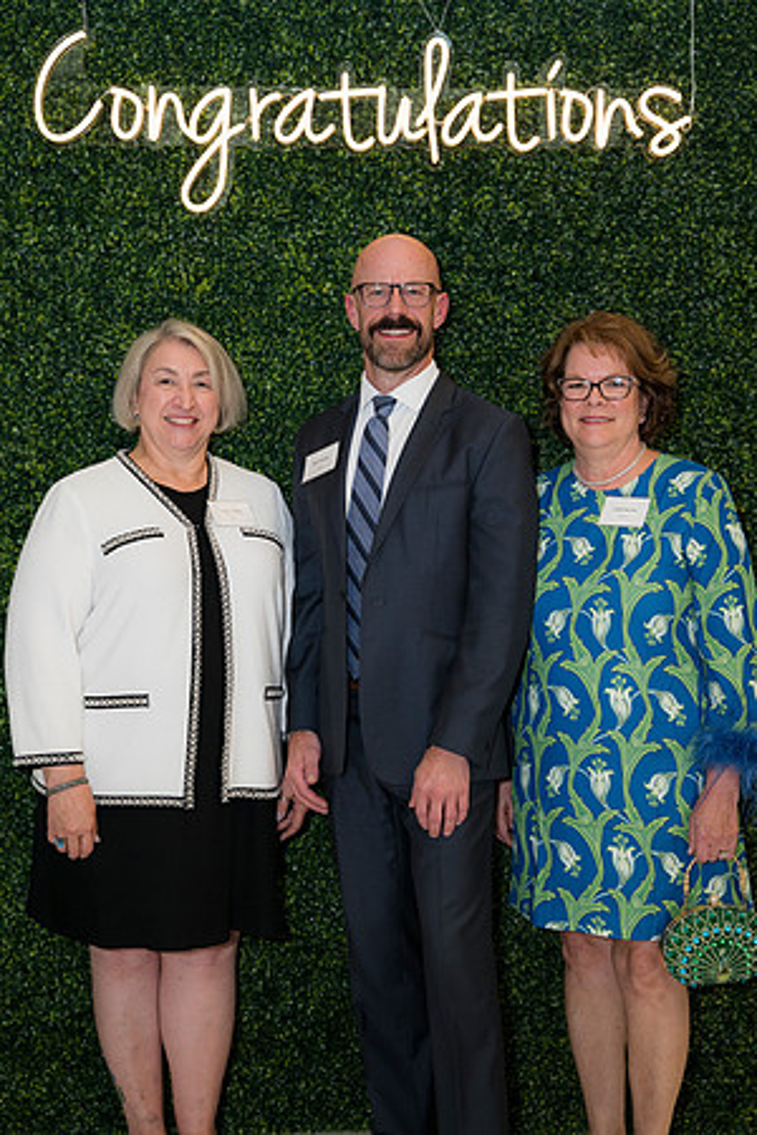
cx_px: 378
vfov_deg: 37.5
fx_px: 1672
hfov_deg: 25.5
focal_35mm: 53
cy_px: 568
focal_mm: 53
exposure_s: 1/160
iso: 400
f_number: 5
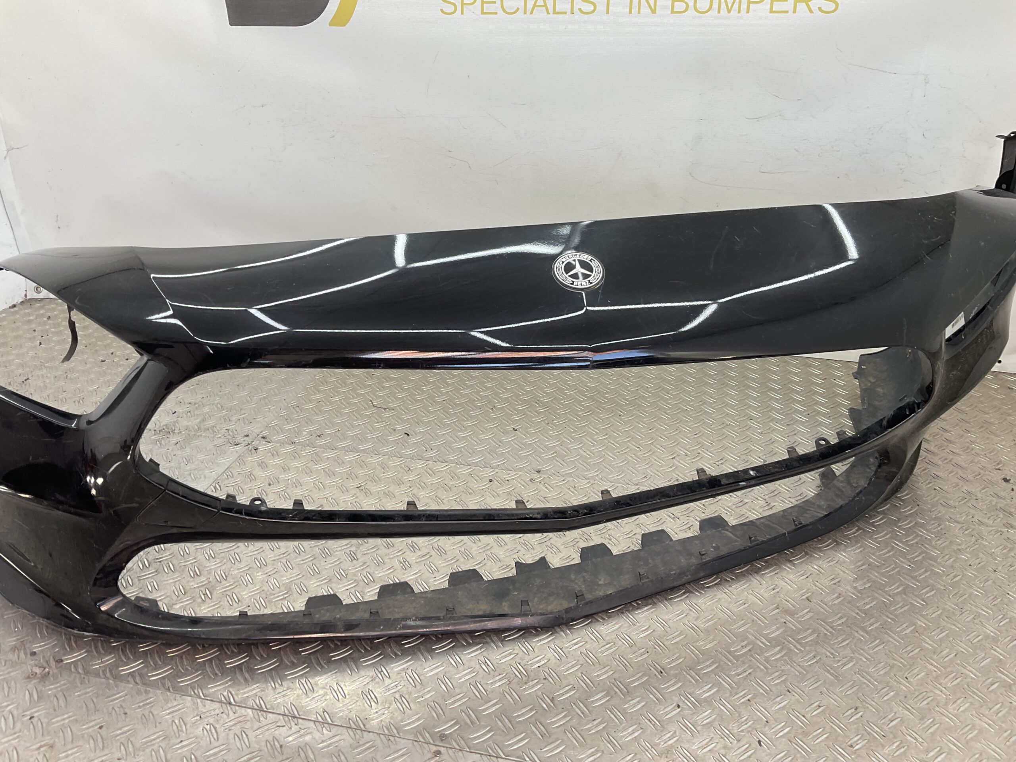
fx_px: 851
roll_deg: +1.5
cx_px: 508
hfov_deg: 61.7
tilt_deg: -27.3
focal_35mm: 29
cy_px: 381
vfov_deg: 48.2
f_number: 1.8
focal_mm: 3
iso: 25
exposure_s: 1/120
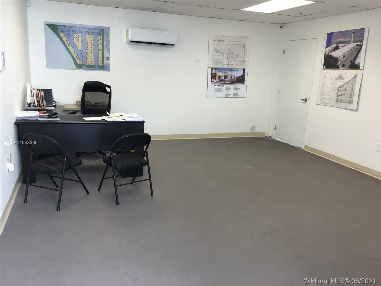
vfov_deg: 48.2
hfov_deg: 61.7
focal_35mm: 29
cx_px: 190
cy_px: 143
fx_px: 319
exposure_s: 1/40
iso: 25
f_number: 2.2
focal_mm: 4.15
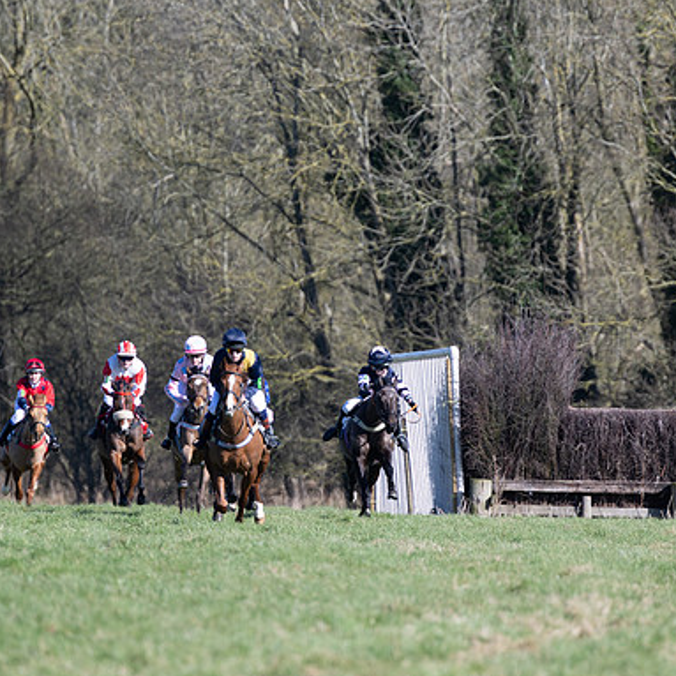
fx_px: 10649
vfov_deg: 3.6
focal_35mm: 482
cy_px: 337
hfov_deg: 3.6
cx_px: 295
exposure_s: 1/1000
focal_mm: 250
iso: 160
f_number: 4
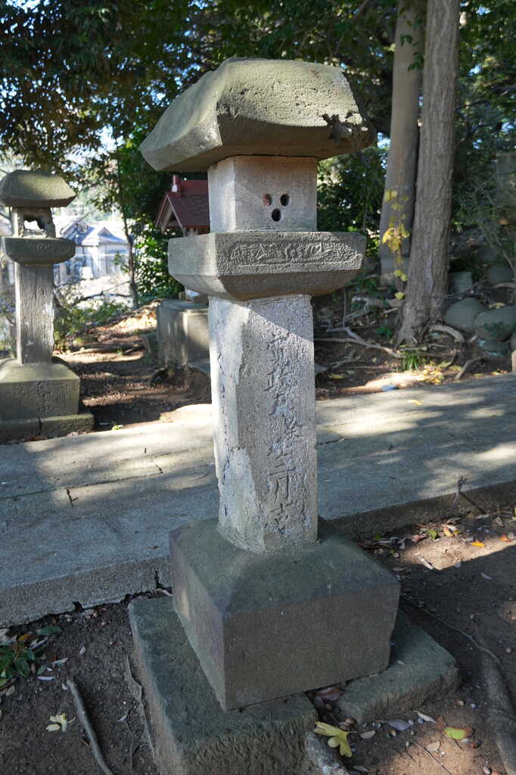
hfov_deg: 39.9
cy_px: 388
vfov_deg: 57.2
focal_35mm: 33
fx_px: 710
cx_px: 258
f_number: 4
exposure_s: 1/160
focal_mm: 22
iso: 320
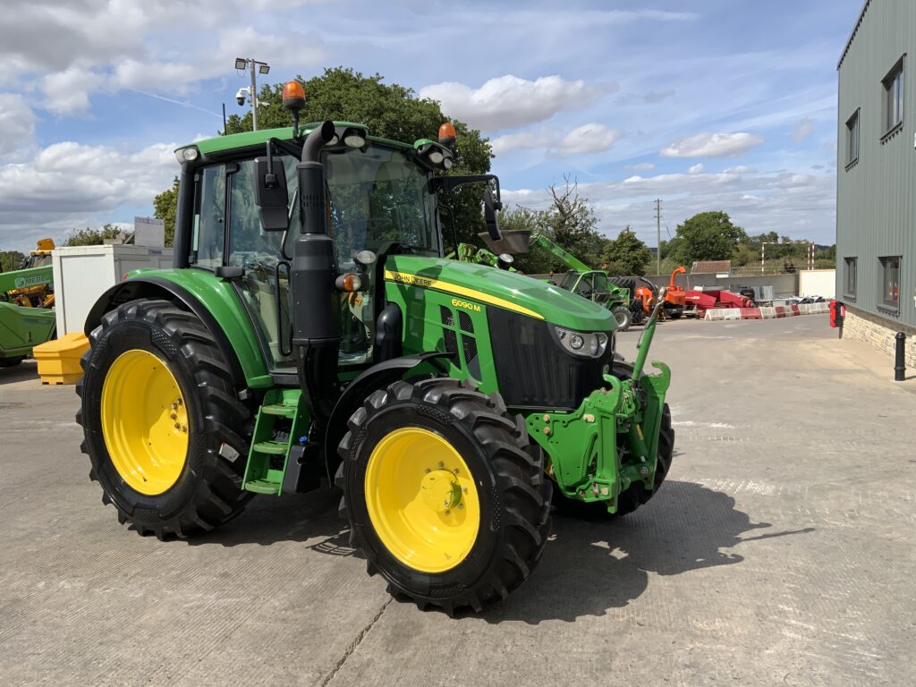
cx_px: 458
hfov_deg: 61.7
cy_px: 344
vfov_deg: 48.2
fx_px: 767
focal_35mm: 29
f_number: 1.8
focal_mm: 3
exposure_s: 1/2427
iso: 16
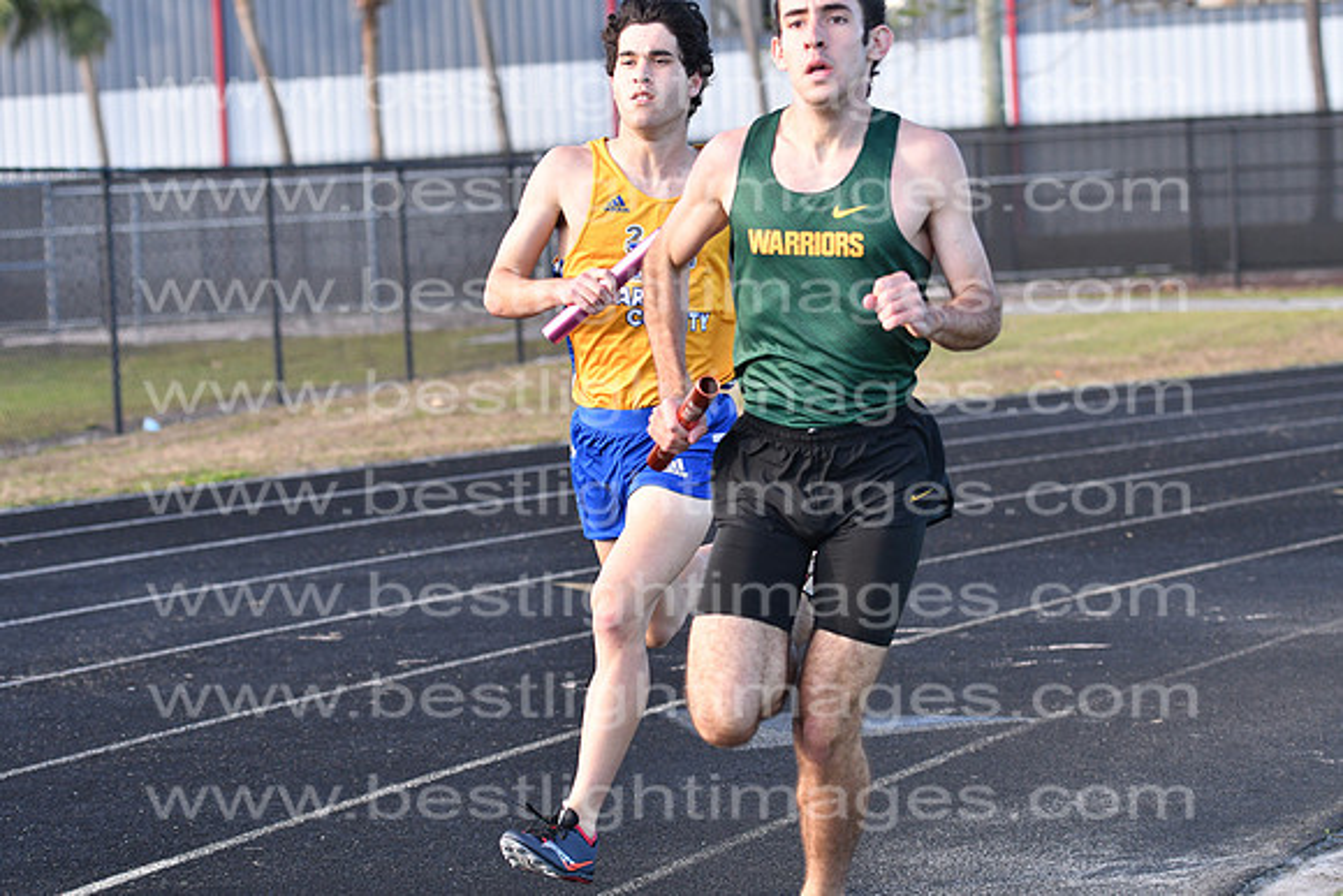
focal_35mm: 105
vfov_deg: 13.0
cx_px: 672
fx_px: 3918
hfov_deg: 19.5
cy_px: 448
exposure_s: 1/2000
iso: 1000
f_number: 4
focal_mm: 70
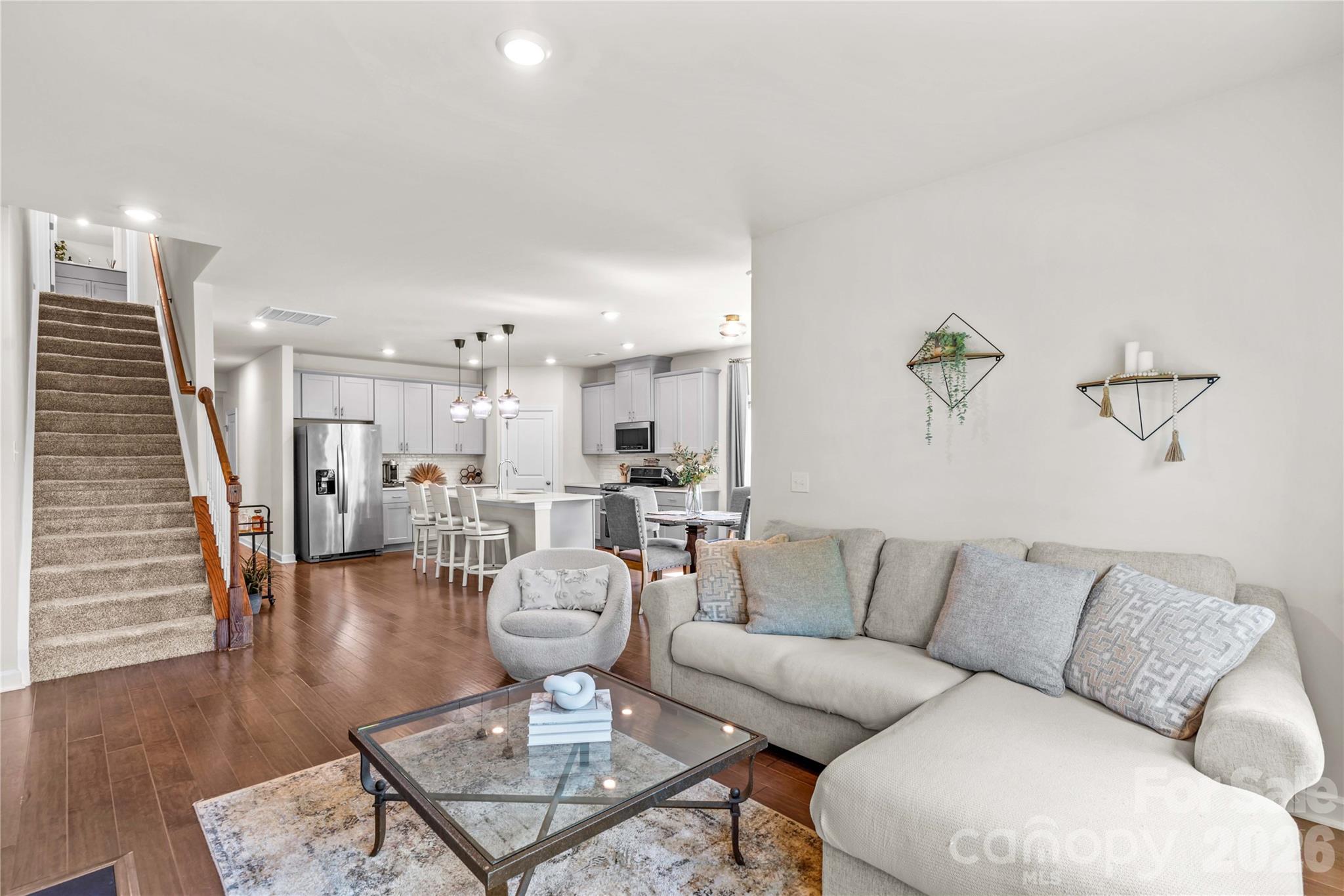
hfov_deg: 96.7
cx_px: 672
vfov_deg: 73.7
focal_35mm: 16
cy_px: 448
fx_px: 597
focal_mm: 16
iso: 100
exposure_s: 1/4
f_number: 8
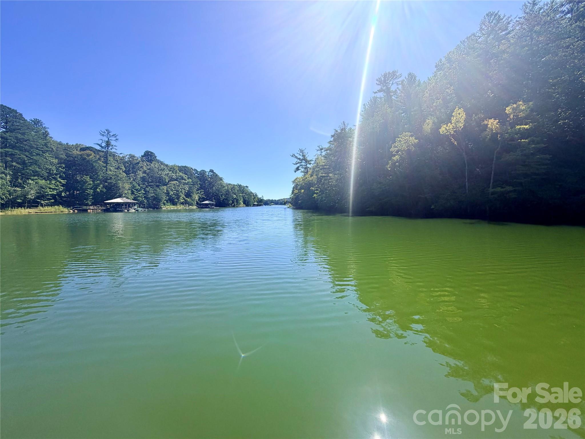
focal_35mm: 14
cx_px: 292
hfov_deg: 102.1
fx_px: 237
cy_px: 220
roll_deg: +0.6
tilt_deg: -3.9
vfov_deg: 85.7
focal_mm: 2.22
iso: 25
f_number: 2.2
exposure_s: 1/928
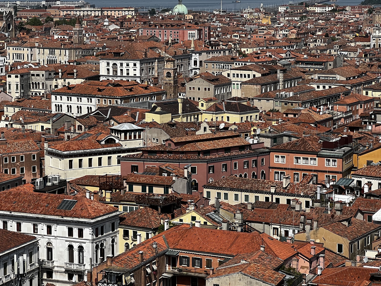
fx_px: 1200
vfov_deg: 13.6
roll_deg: +0.6
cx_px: 163
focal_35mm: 109
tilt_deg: -6.0
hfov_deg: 18.0
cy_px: 124
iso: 32
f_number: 2.8
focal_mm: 9
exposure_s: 1/1292
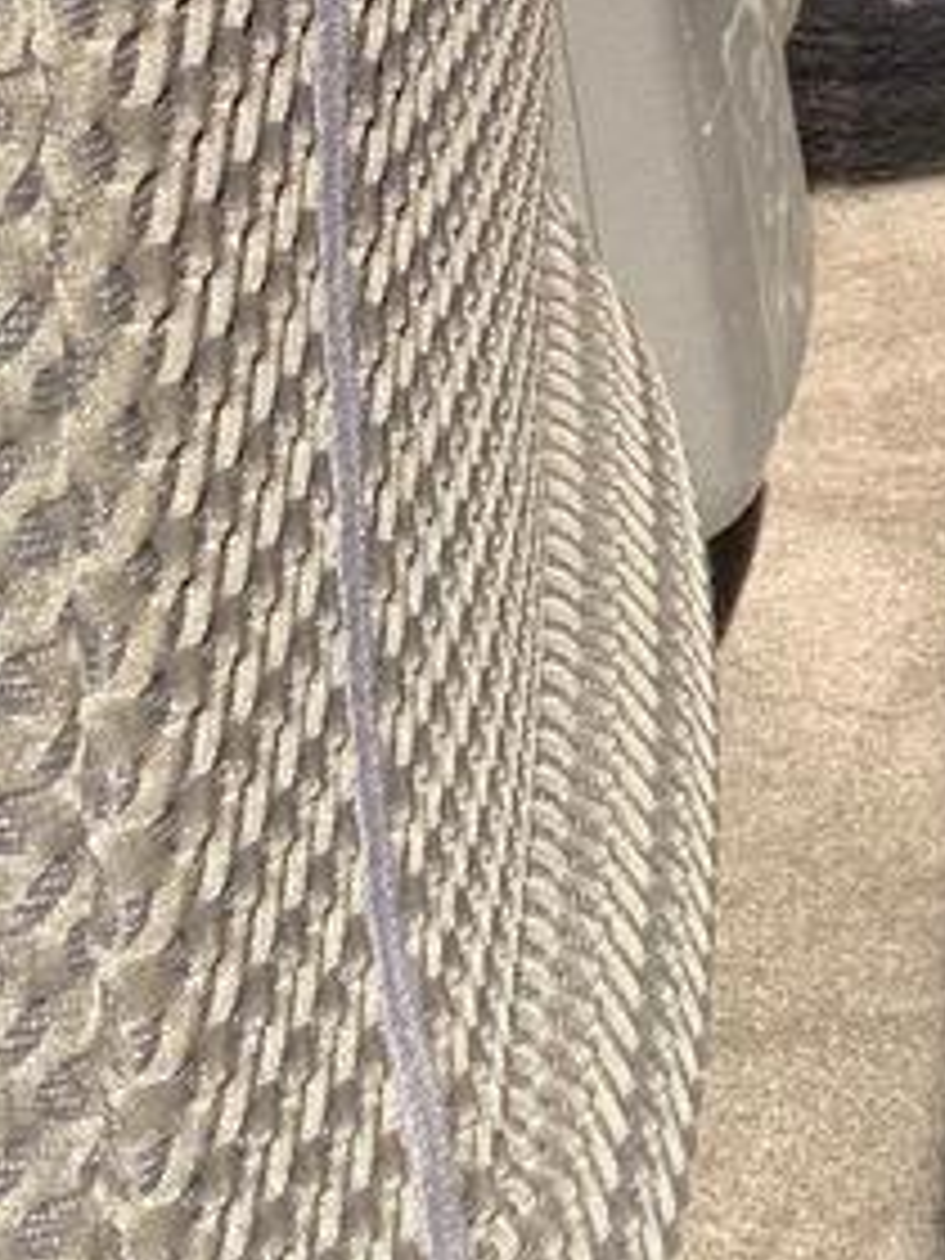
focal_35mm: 119
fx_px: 4332
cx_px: 2300
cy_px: -454
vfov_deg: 15.6
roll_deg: +0.2
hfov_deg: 10.6
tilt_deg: -20.4
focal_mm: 4.25
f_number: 1.8
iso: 25
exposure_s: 1/219
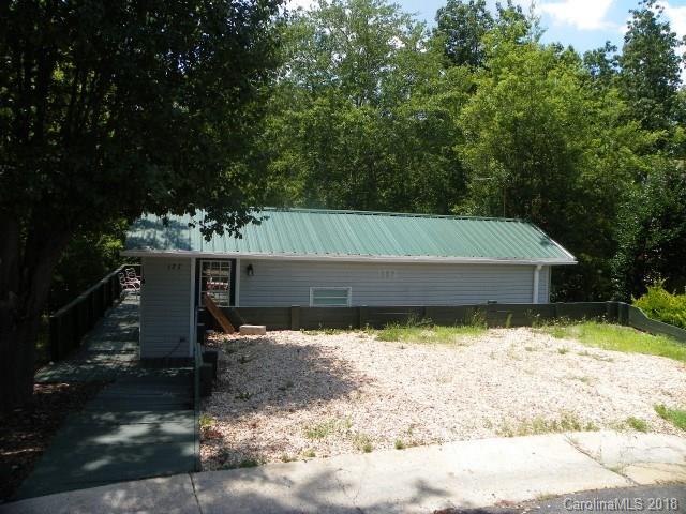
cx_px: 343
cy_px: 257
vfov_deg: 53.1
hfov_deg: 67.3
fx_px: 515
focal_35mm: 26
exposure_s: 1/250
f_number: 5.6
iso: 64
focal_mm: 4.6
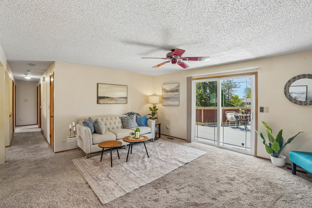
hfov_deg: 96.7
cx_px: 156
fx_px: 139
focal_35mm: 16
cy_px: 104
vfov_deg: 73.7
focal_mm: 16
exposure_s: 1/60
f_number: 8
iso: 400
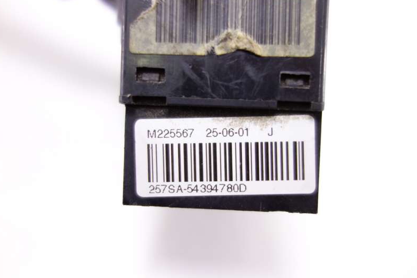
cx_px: 210
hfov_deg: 63.7
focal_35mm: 29
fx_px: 336
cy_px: 140
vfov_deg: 45.0
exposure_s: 1/60
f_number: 1.8
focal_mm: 10.4
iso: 125
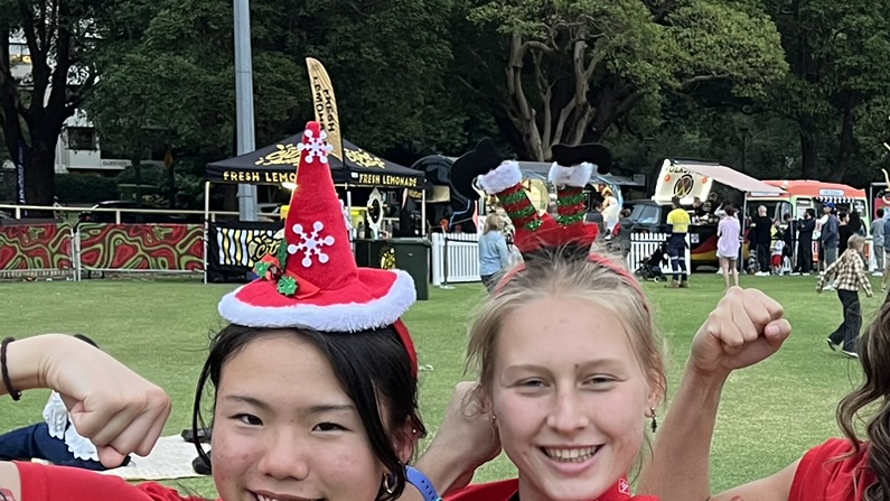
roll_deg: -0.9
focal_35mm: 73
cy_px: 461
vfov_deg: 16.3
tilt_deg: -7.9
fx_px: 1723
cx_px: 811
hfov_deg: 27.8
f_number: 1.6
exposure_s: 1/60
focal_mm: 5.1
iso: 160
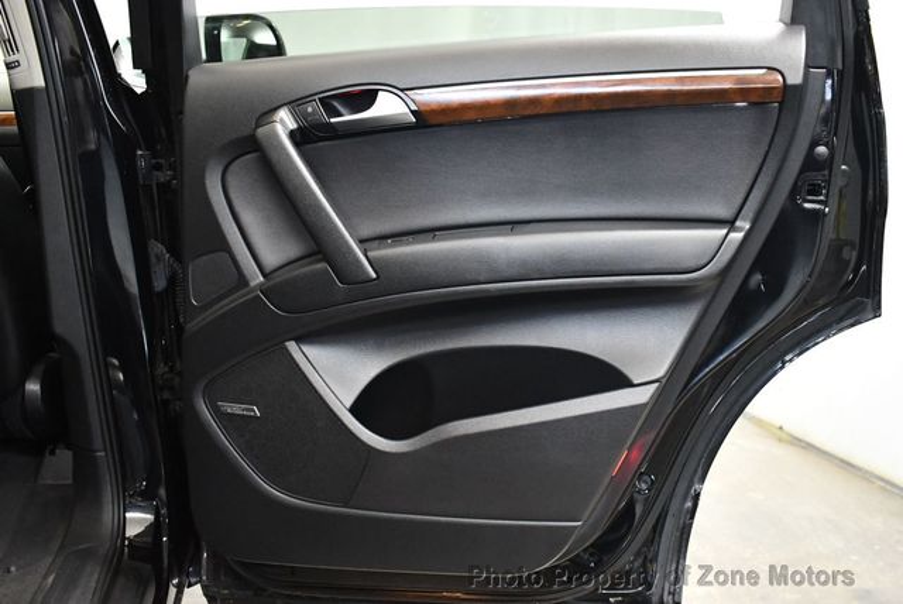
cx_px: 452
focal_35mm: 36
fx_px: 904
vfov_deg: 36.9
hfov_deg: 53.1
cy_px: 302
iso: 4000
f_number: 3.5
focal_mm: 18
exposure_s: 1/60
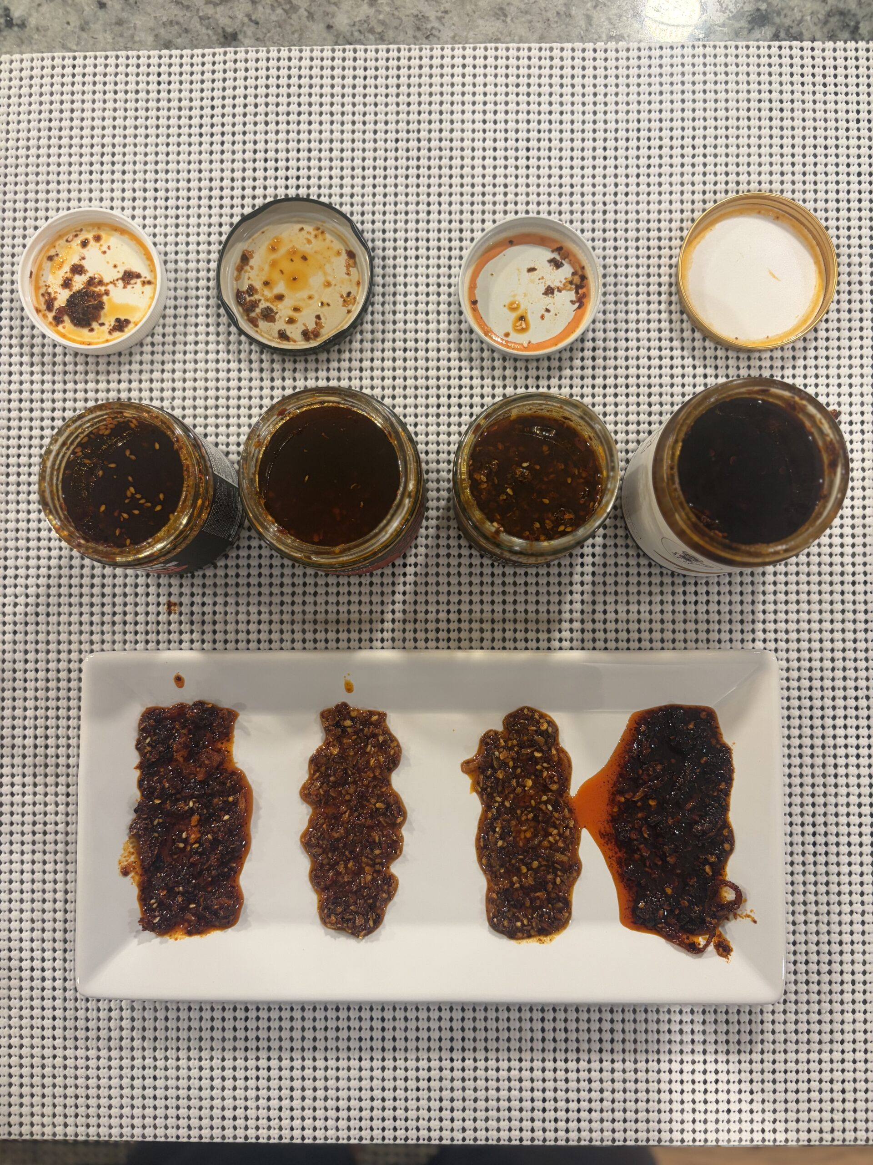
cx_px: 436
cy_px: 582
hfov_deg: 53.1
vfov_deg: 67.3
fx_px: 874
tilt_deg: -87.1
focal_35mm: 26
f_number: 1.6
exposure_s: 1/60
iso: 160
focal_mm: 5.96
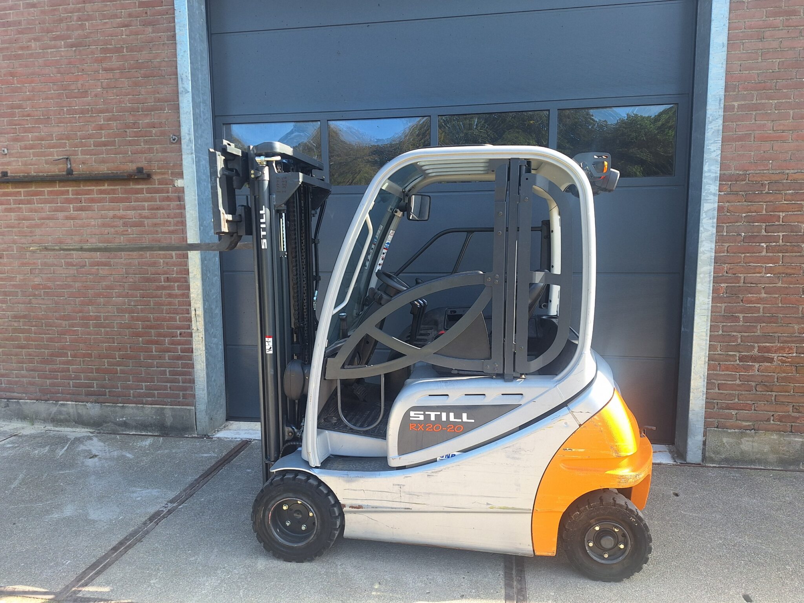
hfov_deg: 73.9
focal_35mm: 23
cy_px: 302
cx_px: 402
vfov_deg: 58.9
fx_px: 534
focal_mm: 5.54
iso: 40
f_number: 1.8
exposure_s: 1/286
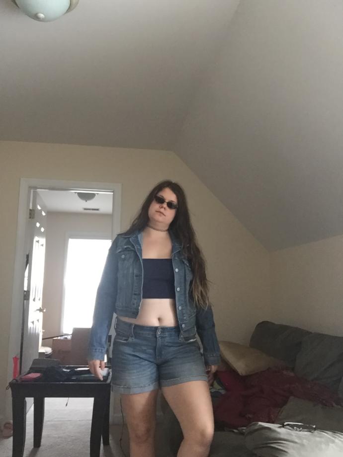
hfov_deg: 45.4
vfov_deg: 58.4
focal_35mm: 31
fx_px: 410
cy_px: 228
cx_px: 172
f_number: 2.2
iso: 250
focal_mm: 2.65
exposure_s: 1/30
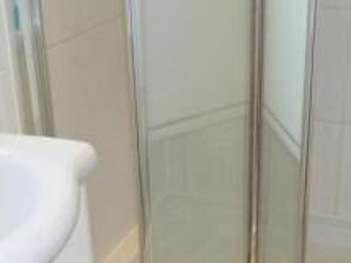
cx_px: 198
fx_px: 659
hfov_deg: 29.8
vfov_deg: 22.5
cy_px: 176
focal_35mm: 65
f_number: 2.5
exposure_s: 1/60
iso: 100
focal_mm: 4.3
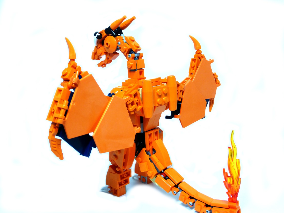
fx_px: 320
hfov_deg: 47.9
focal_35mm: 39
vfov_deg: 36.8
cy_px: 106
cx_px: 142
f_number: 3.9
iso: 100
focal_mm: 6.9
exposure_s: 1/80
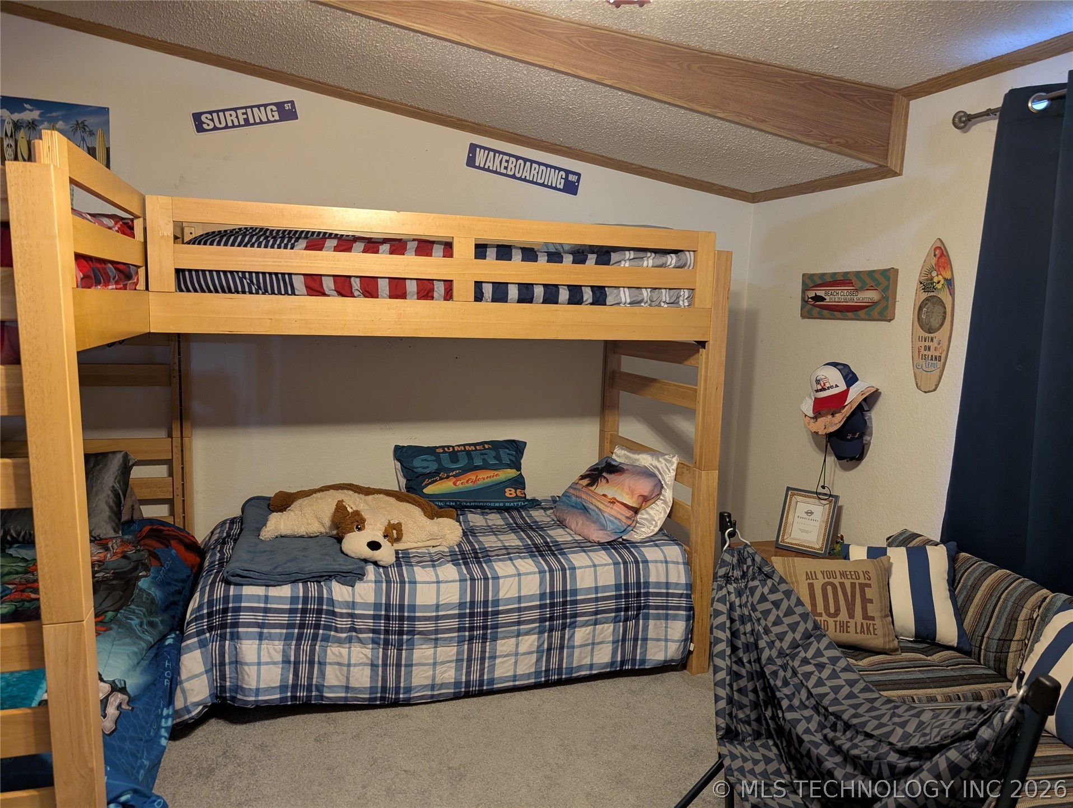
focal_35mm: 24
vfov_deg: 56.9
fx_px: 745
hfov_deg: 71.5
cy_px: 404
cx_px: 536
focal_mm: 6.9
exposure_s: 1/24
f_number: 1.68
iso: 221
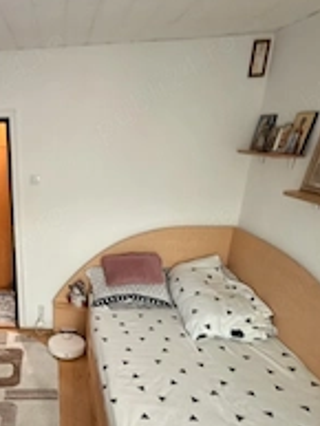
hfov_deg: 44.3
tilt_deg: -23.2
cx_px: 38
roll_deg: +0.9
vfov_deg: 60.1
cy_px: 285
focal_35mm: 29
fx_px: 357
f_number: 2.2
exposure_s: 1/23
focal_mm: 2.22
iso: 400
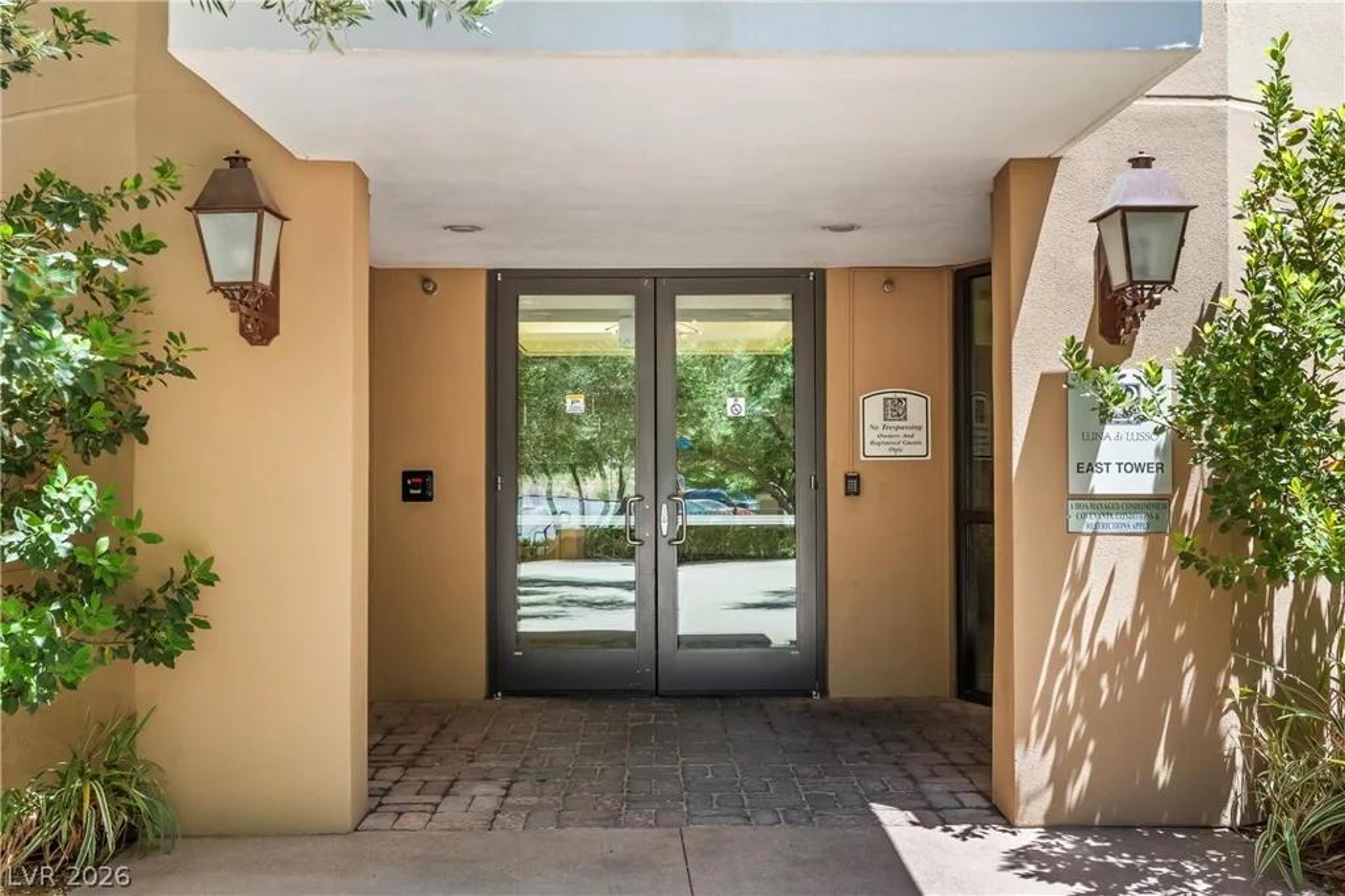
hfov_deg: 57.2
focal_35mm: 33
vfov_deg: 39.9
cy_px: 448
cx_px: 672
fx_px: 1232
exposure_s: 1/1000
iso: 400
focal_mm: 22
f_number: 8
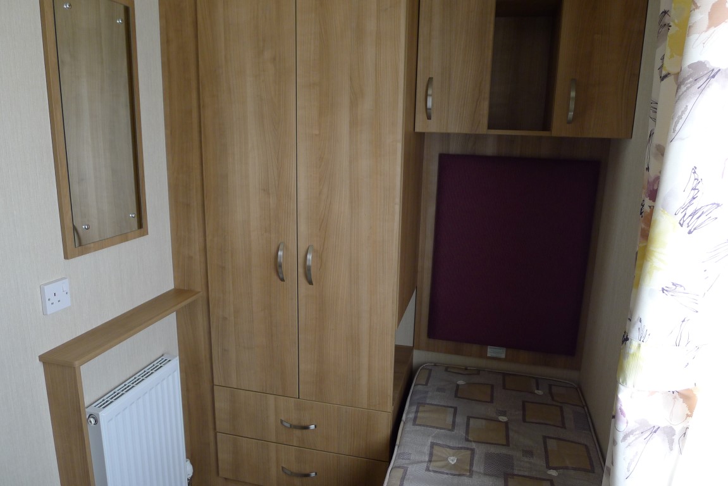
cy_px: 243
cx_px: 364
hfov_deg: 73.7
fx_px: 485
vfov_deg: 53.2
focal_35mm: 24
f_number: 2
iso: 160
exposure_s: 1/60
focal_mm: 5.1
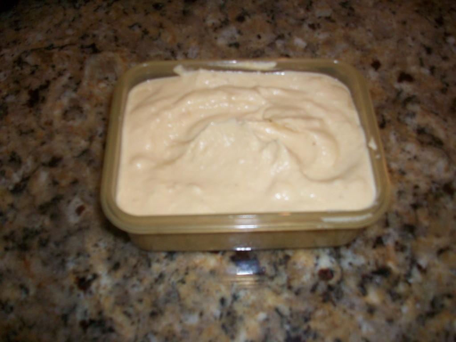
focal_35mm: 34
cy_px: 171
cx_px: 228
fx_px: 448
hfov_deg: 54.0
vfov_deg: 41.8
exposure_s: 1/60
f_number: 2.8
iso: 120
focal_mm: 5.7
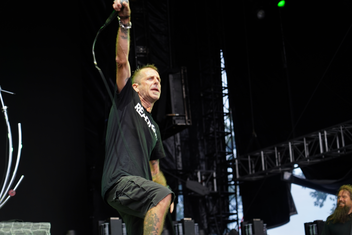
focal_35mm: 90
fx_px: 880
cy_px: 118
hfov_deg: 22.6
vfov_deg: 15.2
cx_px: 176
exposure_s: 1/100
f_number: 4
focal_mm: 90
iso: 320
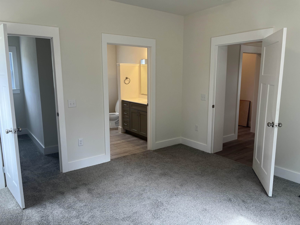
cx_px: 150
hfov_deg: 67.3
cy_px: 112
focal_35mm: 26
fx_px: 225
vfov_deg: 53.1
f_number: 1.6
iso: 50
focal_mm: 5.1
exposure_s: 1/120
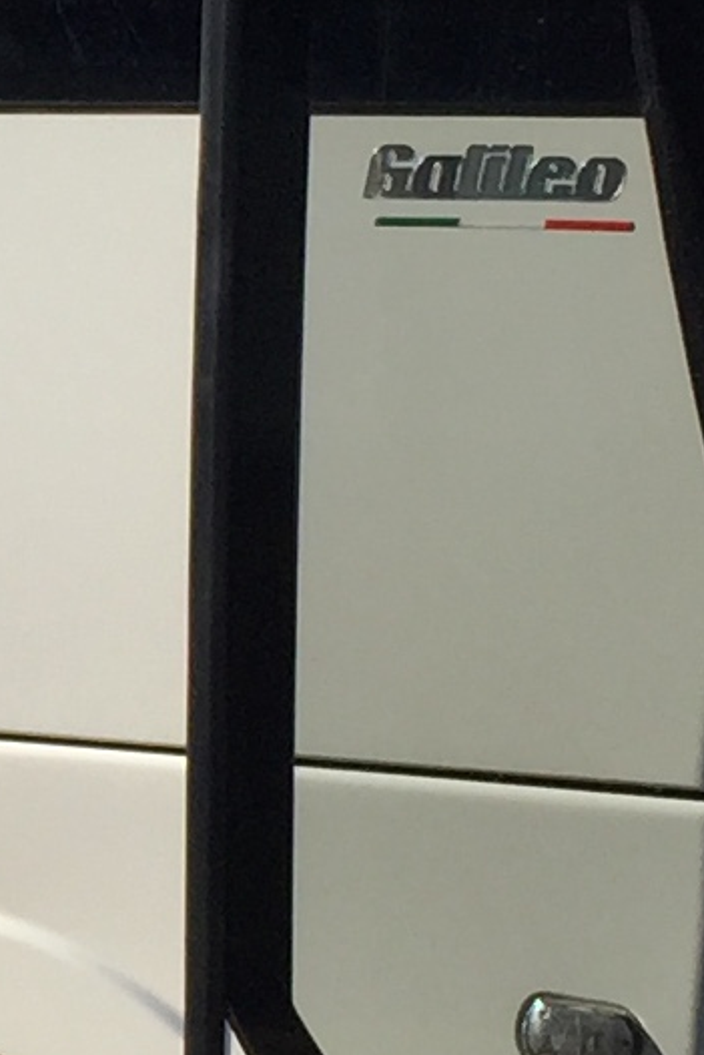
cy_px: 415
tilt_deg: -1.4
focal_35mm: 187
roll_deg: -1.7
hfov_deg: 7.2
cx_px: -475
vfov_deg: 11.0
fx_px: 5481
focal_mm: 4.15
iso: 32
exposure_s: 1/1799
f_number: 2.2
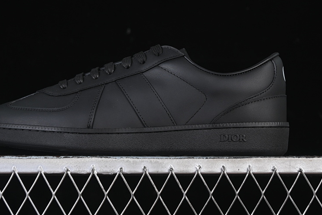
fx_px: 975
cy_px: 60
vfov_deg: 12.5
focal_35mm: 109
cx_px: 140
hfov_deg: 18.8
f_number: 6.3
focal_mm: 50
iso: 160
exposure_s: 1/50
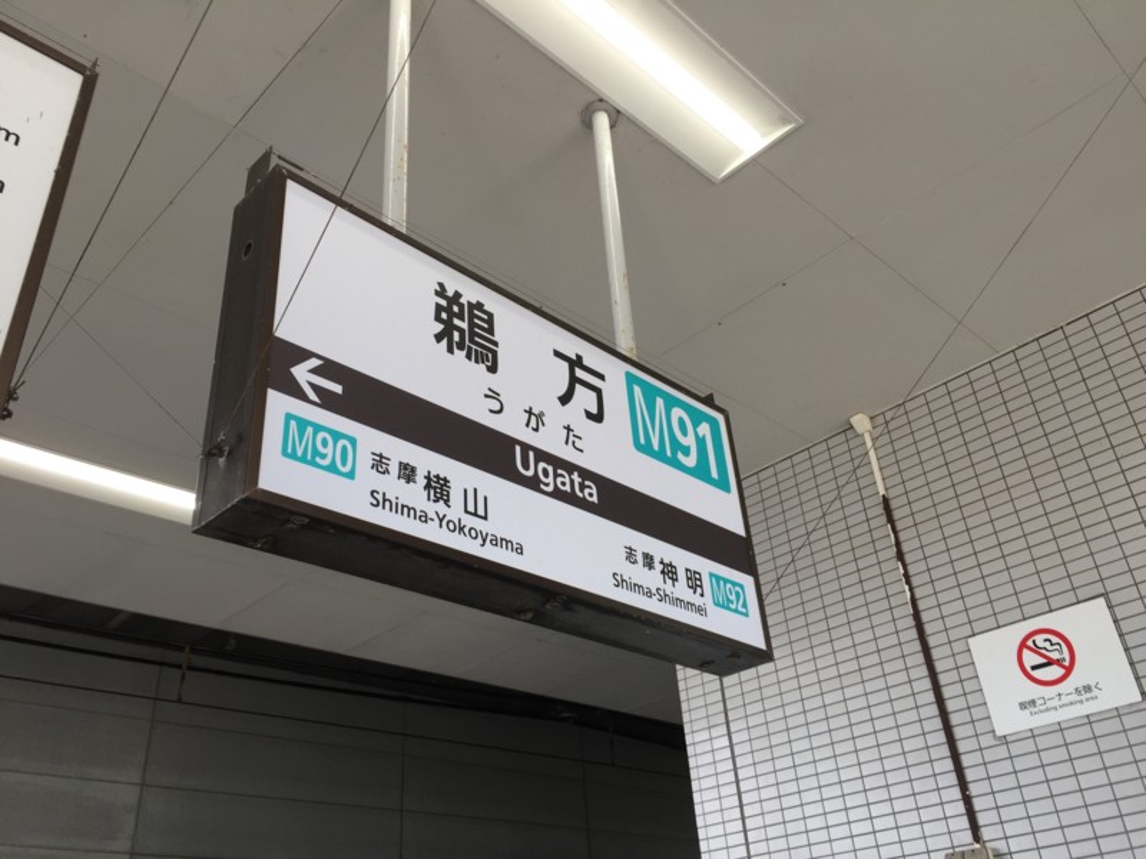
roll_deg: +2.9
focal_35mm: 29
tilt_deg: +30.0
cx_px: 573
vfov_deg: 48.2
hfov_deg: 61.7
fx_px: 960
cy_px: 430
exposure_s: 1/120
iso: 32
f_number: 2.2
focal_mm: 4.15
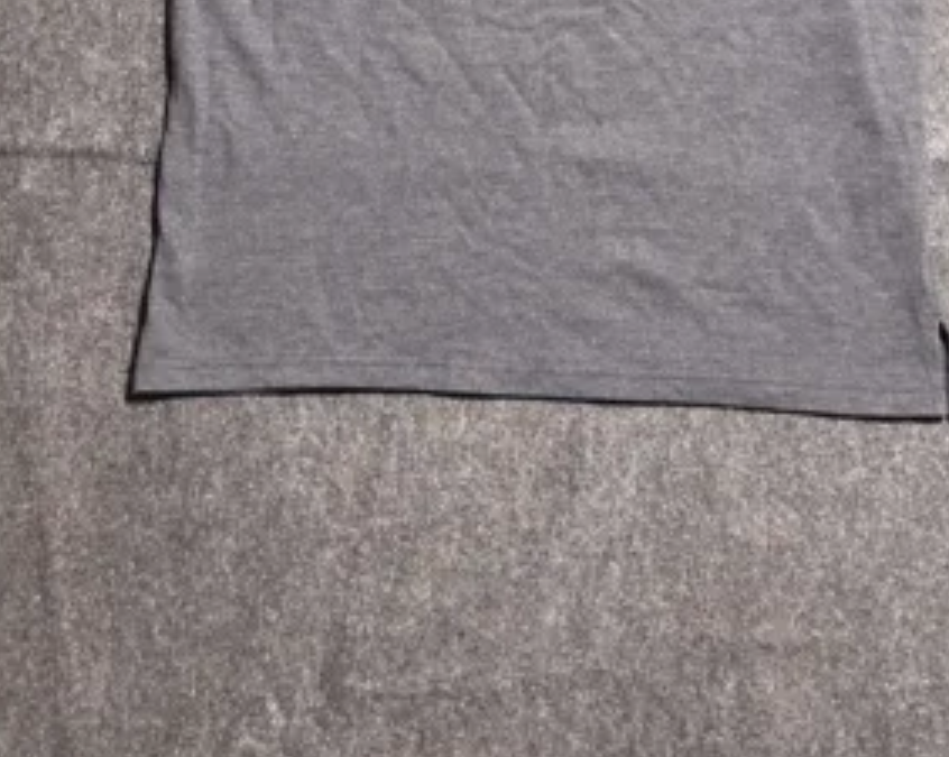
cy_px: -32
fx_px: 1347
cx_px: 572
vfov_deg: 29.0
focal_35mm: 48
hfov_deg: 38.7
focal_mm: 5.7
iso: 400
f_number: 1.5
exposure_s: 1/33
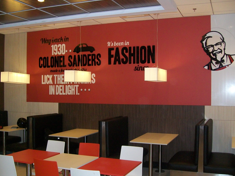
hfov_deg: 45.7
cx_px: 108
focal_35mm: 41
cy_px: 91
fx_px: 278
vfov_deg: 35.1
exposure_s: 1/125
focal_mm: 6.1
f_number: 2.7
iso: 200
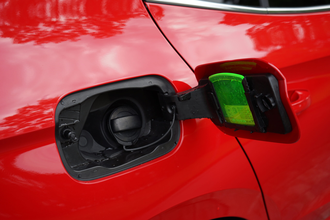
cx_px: 165
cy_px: 110
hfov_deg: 46.4
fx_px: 385
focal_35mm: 42
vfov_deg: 31.9
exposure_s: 1/160
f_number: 4.5
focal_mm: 42
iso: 160
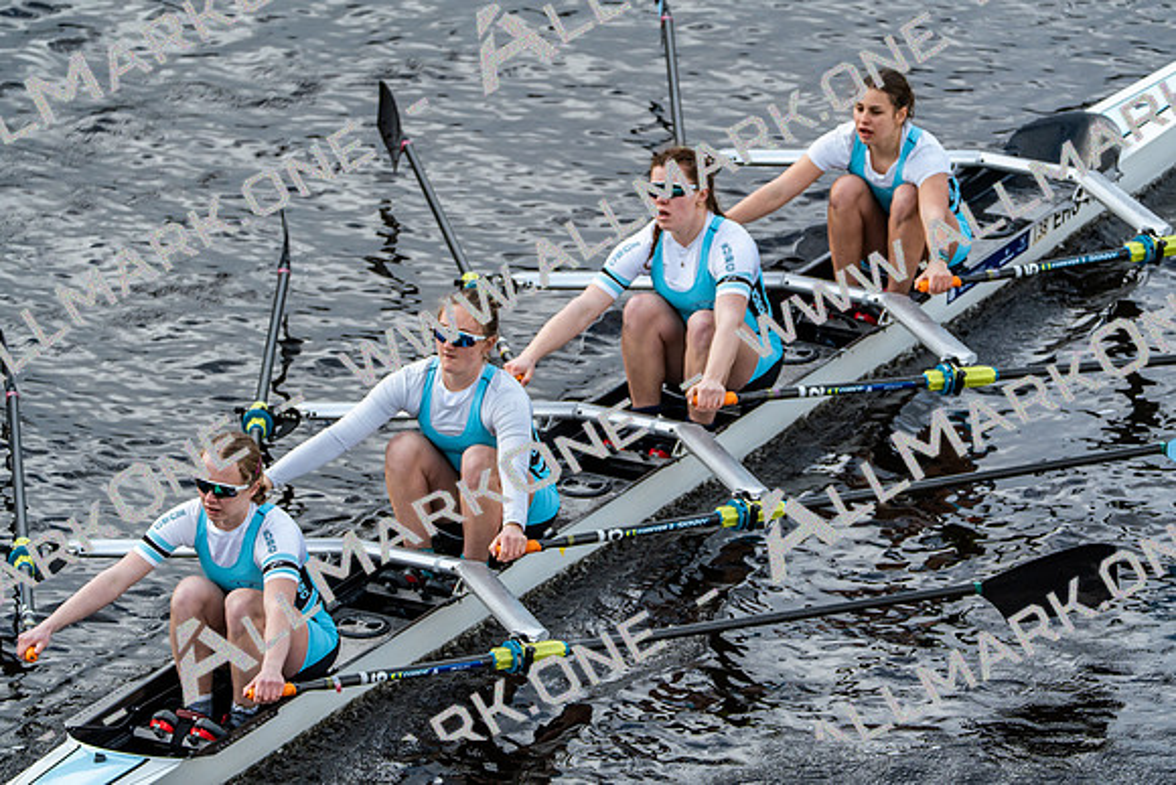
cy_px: 392
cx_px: 588
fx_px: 11926
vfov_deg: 3.8
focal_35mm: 365
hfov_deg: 5.6
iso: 1000
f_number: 6.3
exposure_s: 1/1250
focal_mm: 365
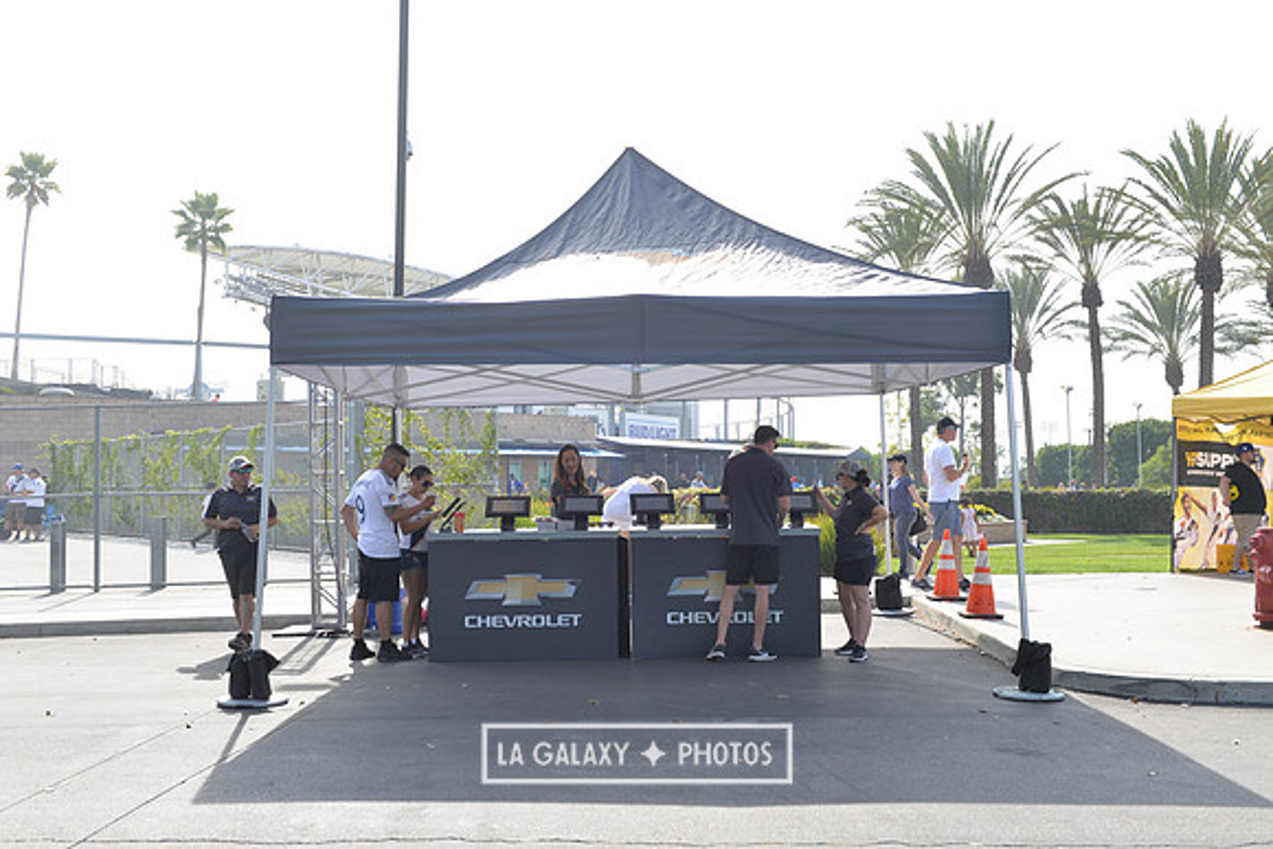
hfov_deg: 50.7
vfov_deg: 35.1
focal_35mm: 38
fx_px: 1344
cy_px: 424
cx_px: 636
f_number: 7.1
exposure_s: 1/125
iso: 100
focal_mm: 38
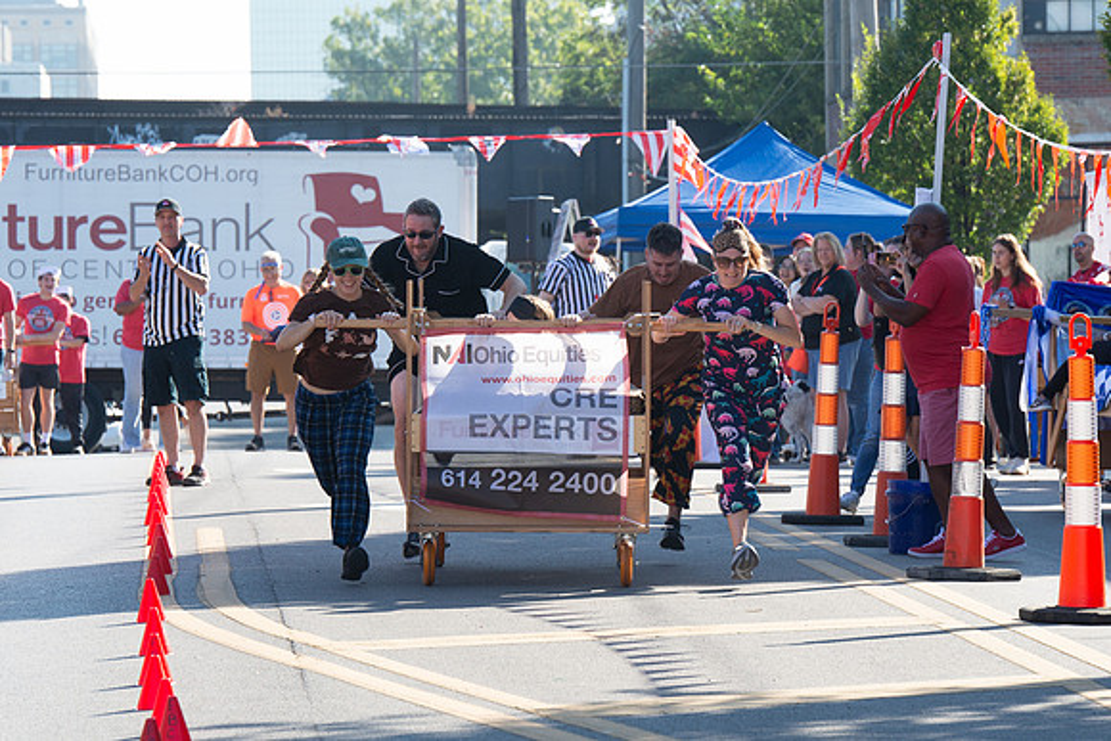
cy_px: 373
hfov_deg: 9.1
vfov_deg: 6.1
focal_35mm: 227
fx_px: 6993
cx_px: 514
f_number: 8
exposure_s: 1/250
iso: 200
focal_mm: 155
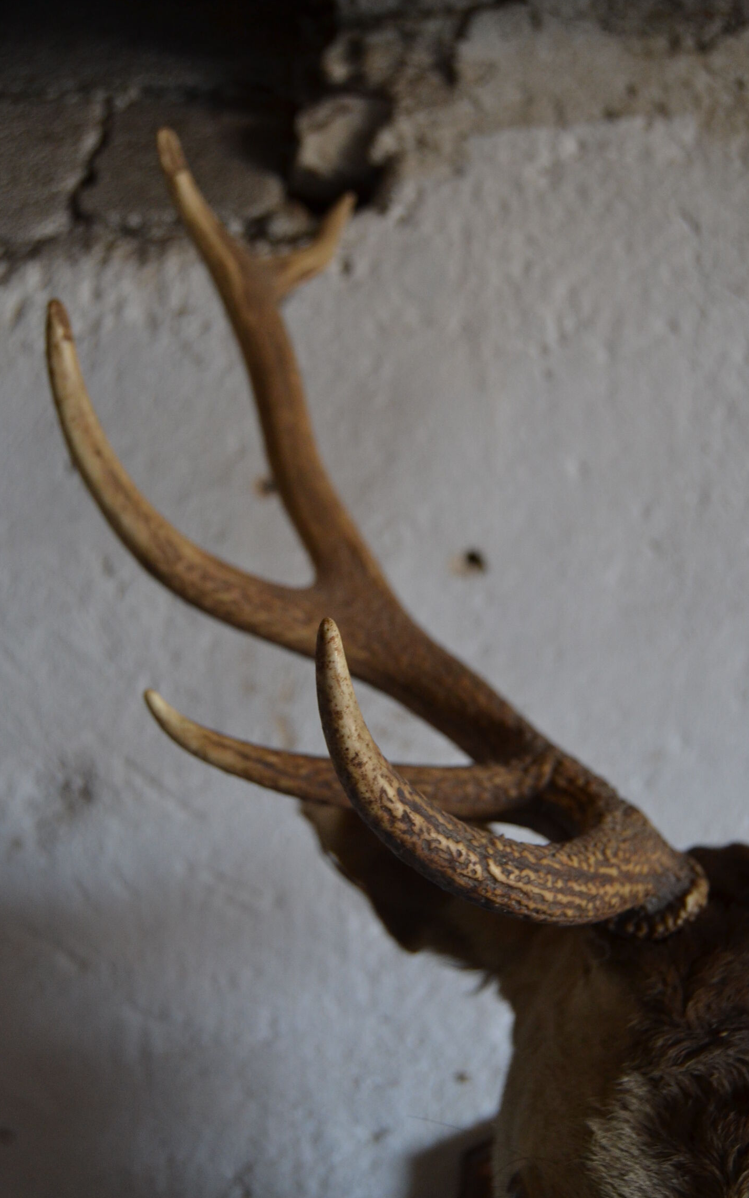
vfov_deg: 54.6
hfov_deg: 35.8
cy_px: 603
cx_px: 377
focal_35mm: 36
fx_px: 1160
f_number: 3.8
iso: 900
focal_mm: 23
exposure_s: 1/60
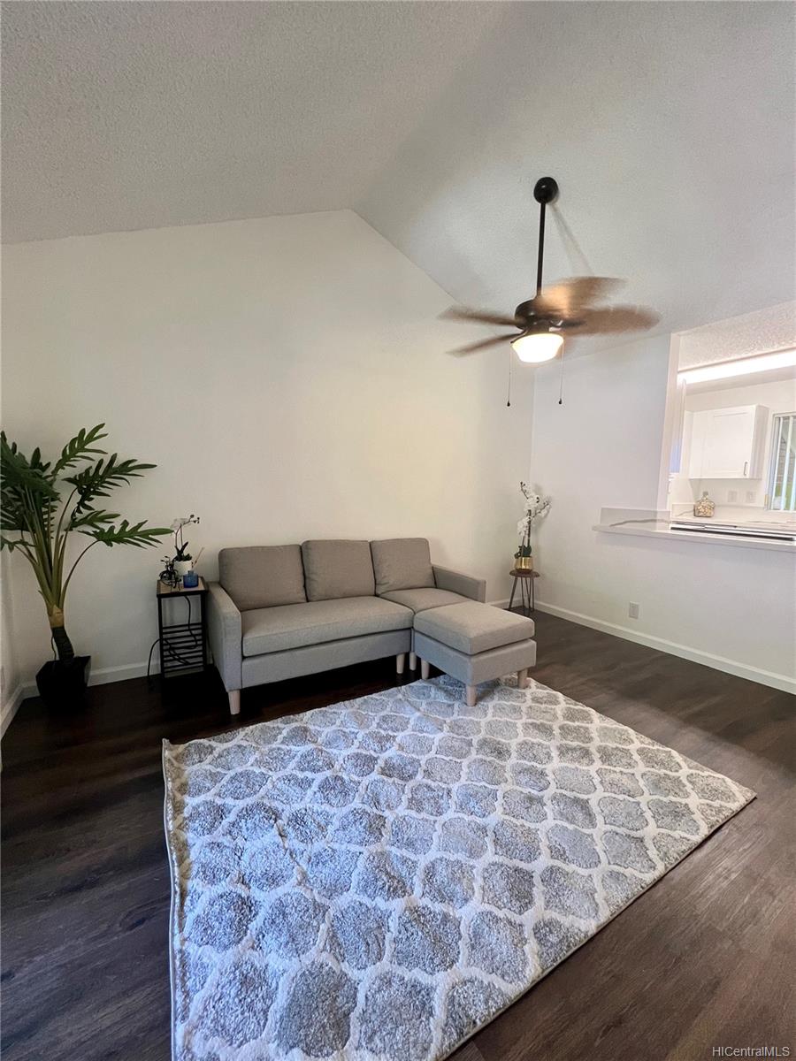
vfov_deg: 106.2
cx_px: 398
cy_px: 530
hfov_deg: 89.9
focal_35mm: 13
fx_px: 399
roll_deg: -1.5
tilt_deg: -5.9
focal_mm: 1.57
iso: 250
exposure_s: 1/60
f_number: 1.8
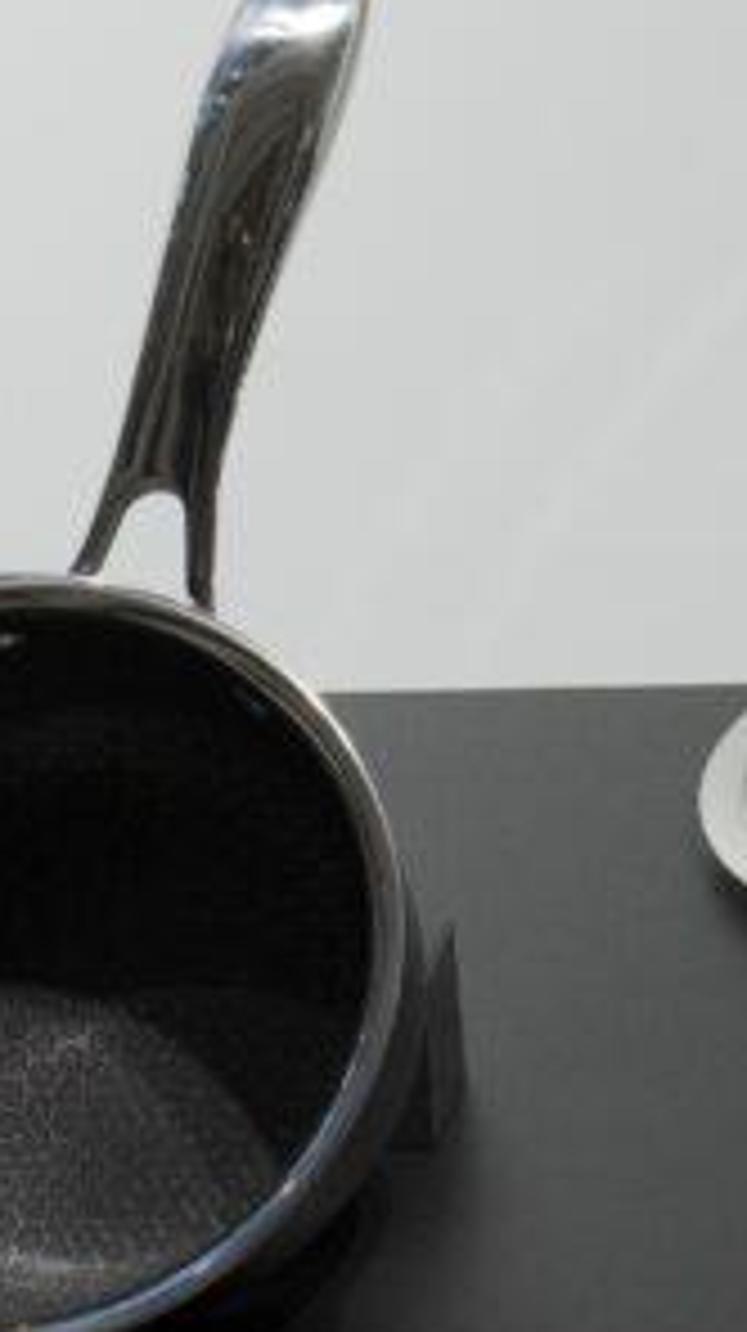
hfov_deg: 12.8
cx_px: 1256
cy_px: 556
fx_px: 3071
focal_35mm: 87
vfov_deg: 24.4
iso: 5000
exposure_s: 1/100
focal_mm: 24
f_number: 10
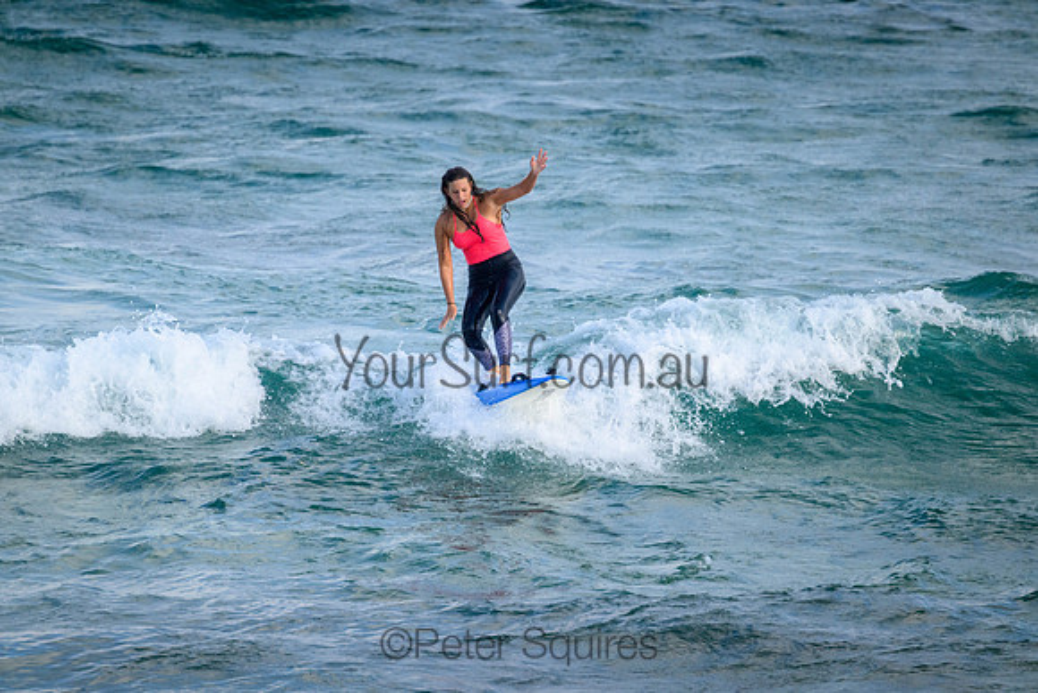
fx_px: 21917
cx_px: 519
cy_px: 346
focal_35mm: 760
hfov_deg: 2.7
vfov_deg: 1.8
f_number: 11
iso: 1800
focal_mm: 760
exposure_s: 1/2000
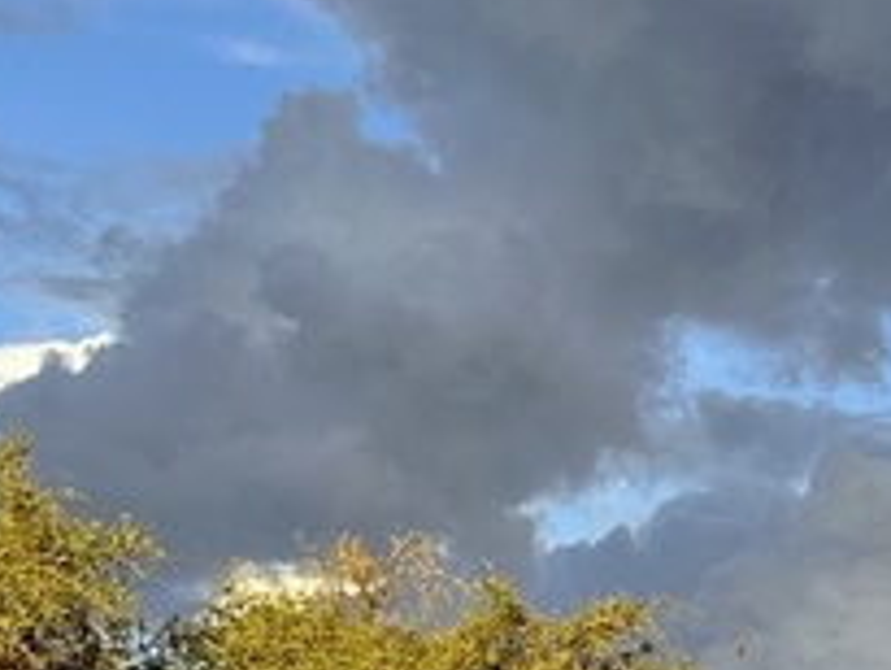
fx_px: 3039
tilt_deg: -3.5
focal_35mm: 118
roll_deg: -1.6
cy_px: 1331
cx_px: 1604
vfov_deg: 11.4
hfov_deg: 14.6
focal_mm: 6.86
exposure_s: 1/756
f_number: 1.78
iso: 80
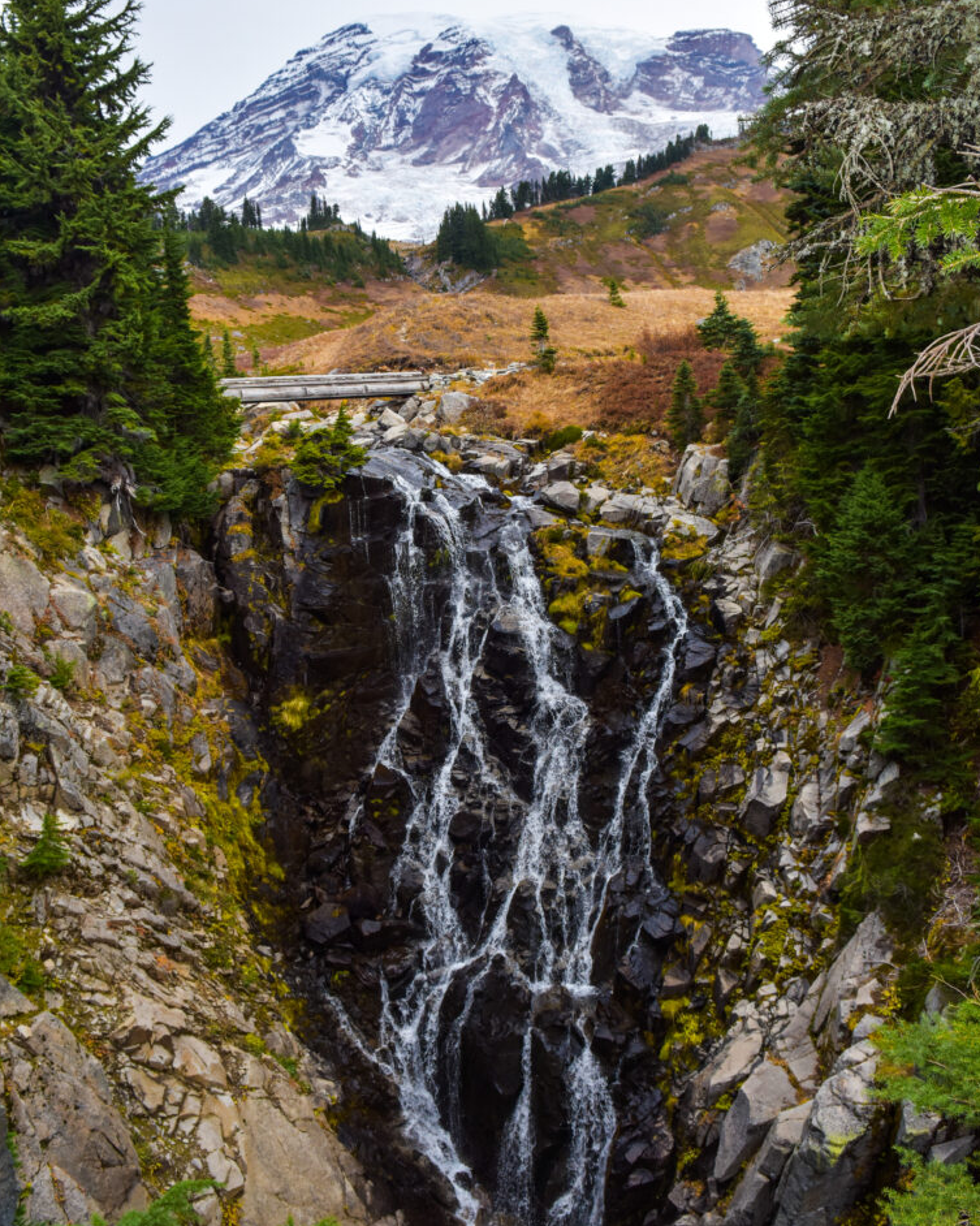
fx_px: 1124
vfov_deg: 57.1
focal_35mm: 31
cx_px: 497
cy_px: 553
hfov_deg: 47.1
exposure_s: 1/250
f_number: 7.1
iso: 320
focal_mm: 18
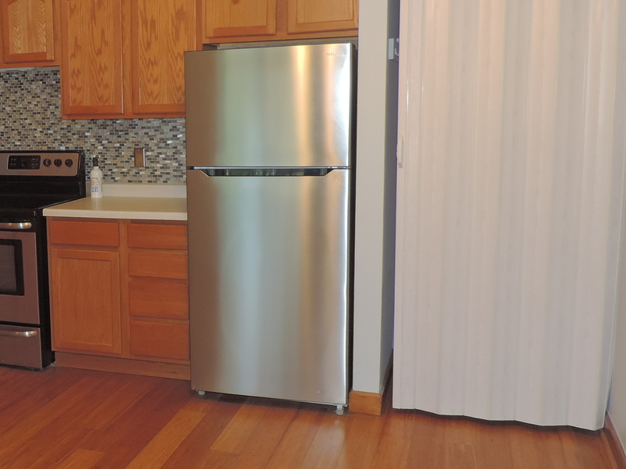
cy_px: 233
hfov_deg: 41.8
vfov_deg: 33.6
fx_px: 778
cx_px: 121
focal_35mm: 43
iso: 200
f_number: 3
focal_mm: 4.3
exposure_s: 1/30
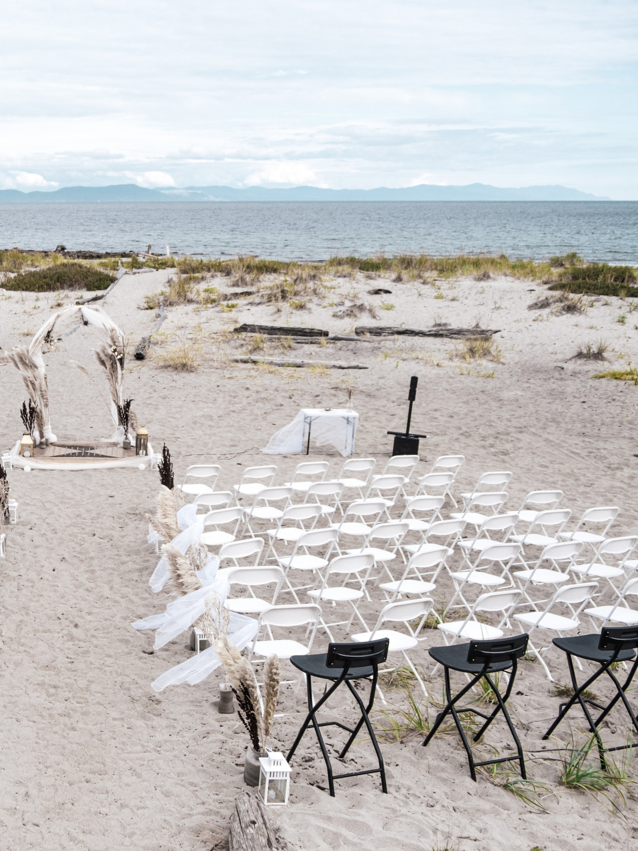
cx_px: 34
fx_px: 958
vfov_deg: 47.9
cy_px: 426
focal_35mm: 39
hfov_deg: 34.3
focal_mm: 18
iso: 640
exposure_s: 1/3200
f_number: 3.2
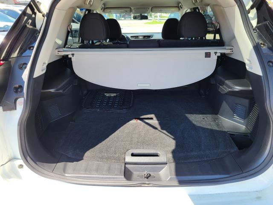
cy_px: 102
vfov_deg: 53.1
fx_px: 205
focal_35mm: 26
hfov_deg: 67.3
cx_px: 136
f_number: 1.8
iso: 40
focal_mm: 5.4
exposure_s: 1/432
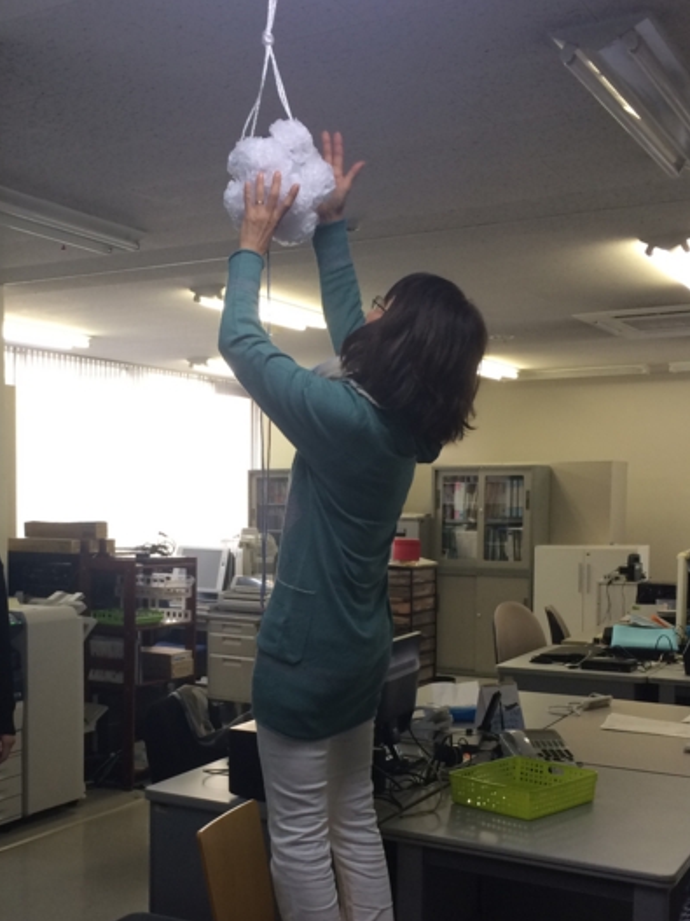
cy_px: 587
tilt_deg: -7.1
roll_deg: +0.4
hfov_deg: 32.5
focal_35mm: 44
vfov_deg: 42.6
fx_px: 1170
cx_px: 204
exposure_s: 1/30
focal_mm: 4.15
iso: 32
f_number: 2.2
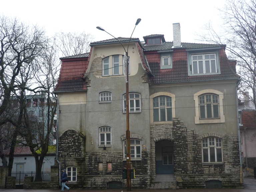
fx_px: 340
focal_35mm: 46
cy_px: 96
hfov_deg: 41.2
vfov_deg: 31.5
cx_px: 128
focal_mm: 6
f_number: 2.9
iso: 100
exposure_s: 1/40
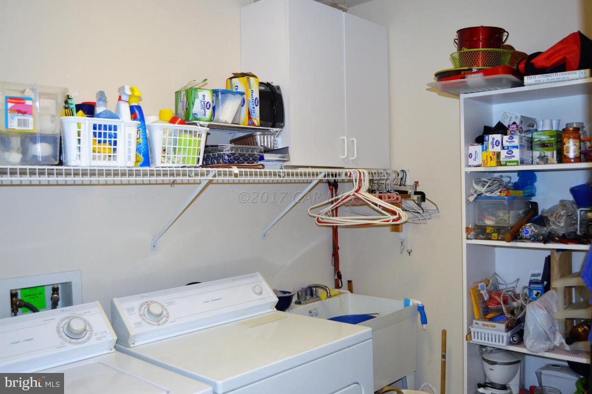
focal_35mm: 33
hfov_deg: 57.3
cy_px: 197
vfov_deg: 39.9
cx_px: 296
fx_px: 542
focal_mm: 22
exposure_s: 1/60
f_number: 4
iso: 400
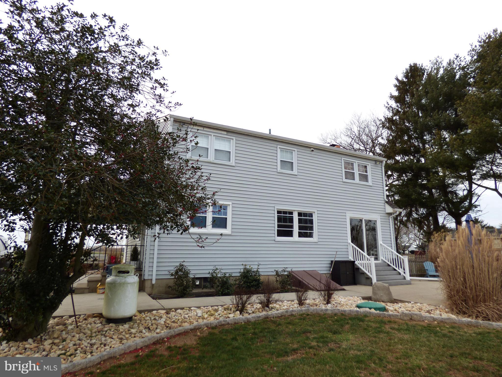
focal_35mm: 20
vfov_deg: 66.0
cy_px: 188
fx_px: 290
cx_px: 251
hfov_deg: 81.7
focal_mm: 3.58
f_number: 2.8
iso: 100
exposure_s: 1/400
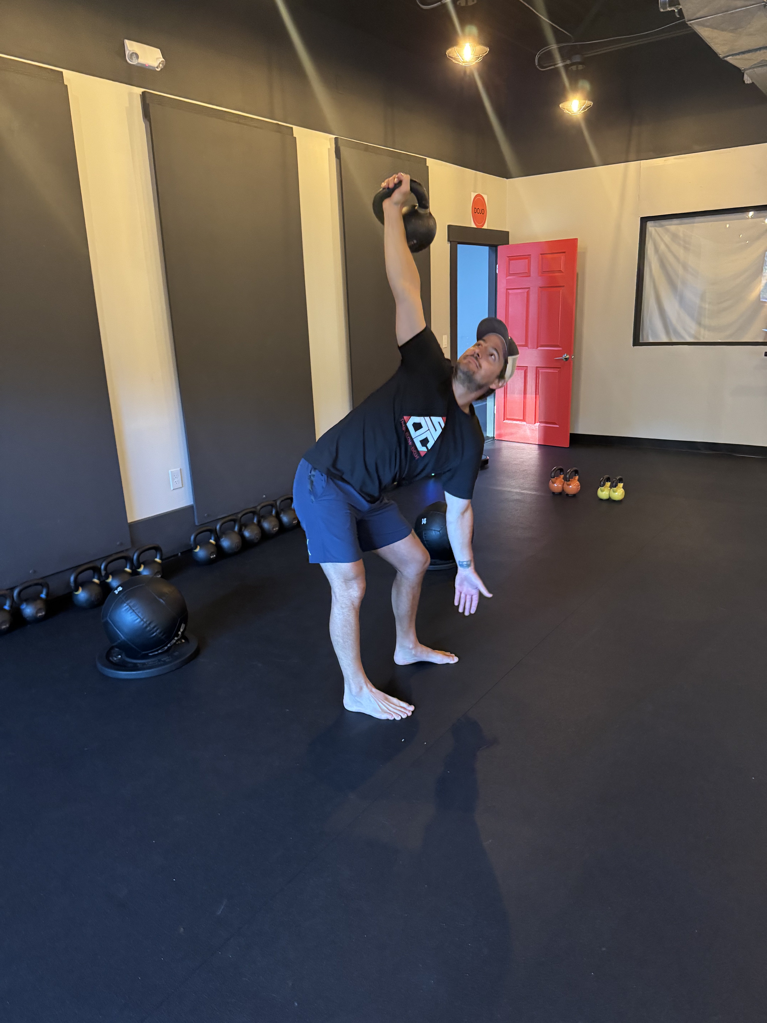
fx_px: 709
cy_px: 512
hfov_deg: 56.8
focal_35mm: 24
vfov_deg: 71.6
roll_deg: +2.7
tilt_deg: -17.0
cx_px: 384
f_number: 1.78
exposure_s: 1/40
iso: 640
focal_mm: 6.76
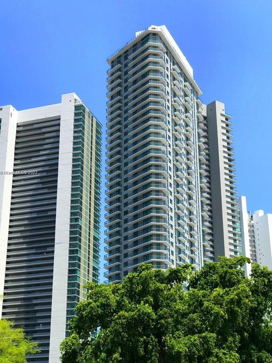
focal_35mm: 63
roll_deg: -0.3
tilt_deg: +22.7
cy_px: 173
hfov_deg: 23.3
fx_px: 660
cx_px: 127
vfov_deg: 30.7
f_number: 2.8
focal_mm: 6.6
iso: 20
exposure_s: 1/709
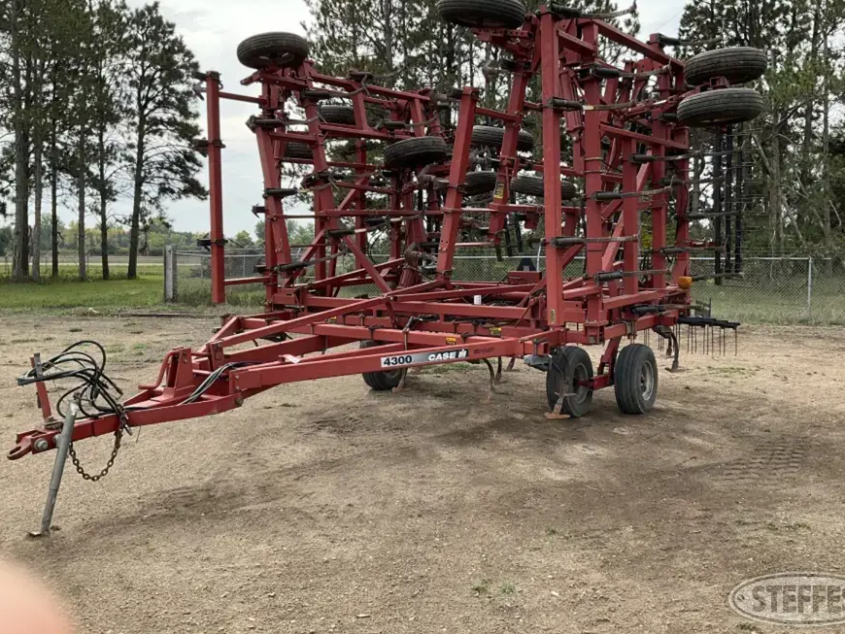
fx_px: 781
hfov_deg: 56.8
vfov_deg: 44.1
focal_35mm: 32
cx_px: 434
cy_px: 288
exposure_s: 1/650
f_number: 1.8
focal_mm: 3
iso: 25
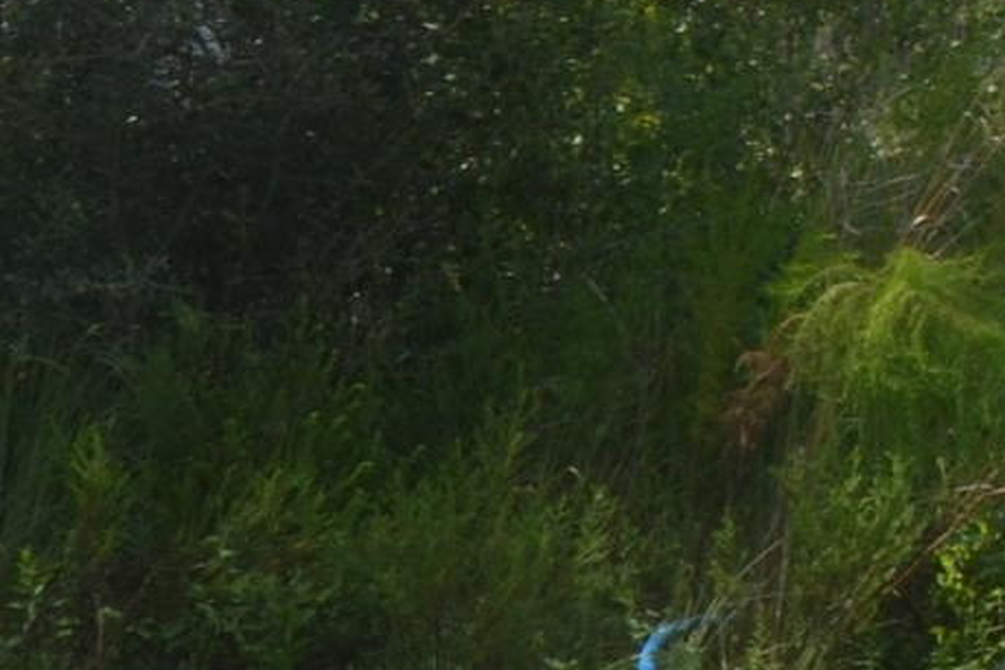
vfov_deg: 8.6
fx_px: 4383
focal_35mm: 157
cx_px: 2268
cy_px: -276
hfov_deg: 11.3
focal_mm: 16
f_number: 9
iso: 100
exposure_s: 1/200
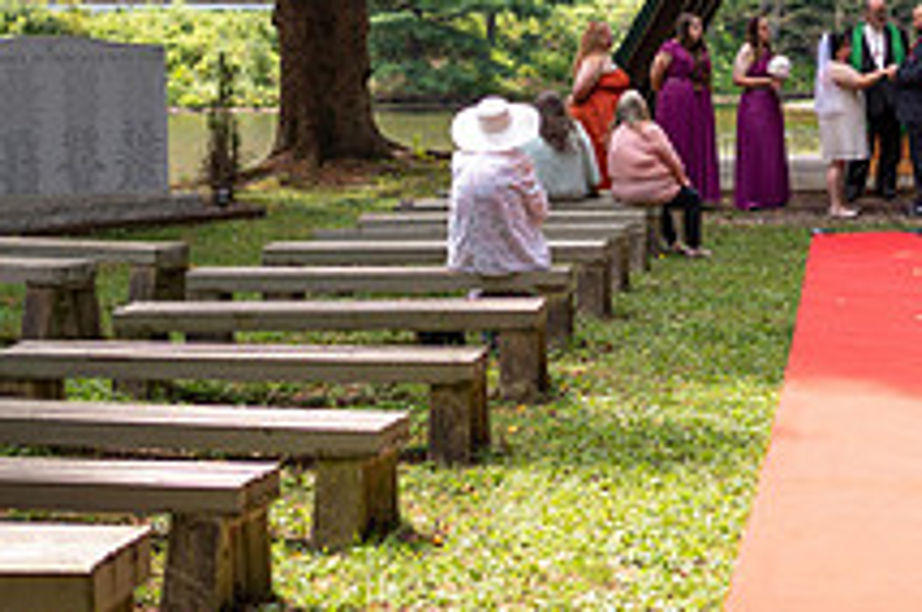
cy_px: 95
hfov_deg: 20.7
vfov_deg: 14.1
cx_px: 896
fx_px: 2455
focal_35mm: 96
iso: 80
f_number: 1.8
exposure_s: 1/1000
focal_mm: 35
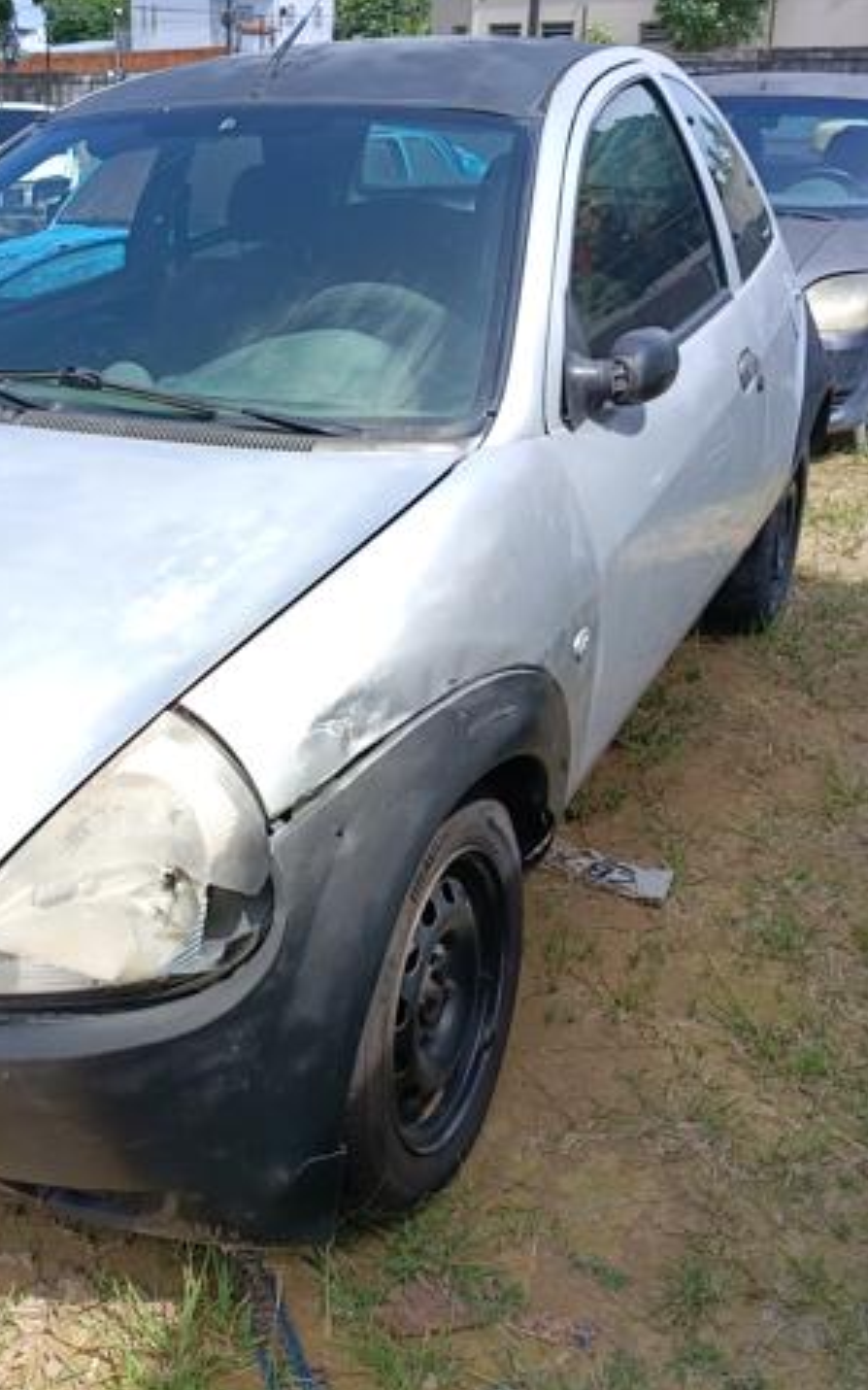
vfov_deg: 52.8
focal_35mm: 37
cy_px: 696
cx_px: 172
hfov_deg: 33.4
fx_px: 1401
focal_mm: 4.81
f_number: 1.8
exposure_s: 1/1359
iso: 100
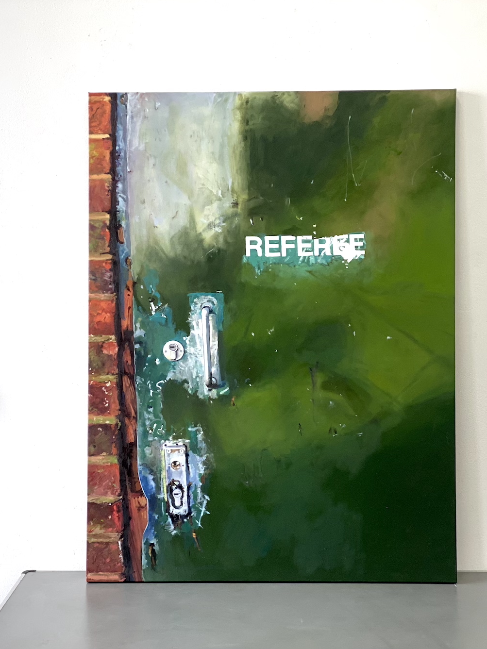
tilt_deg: -4.4
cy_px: 323
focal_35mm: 70
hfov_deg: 21.0
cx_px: 246
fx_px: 1313
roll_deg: +0.1
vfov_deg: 27.8
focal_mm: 6
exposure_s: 1/100
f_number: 2
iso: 125
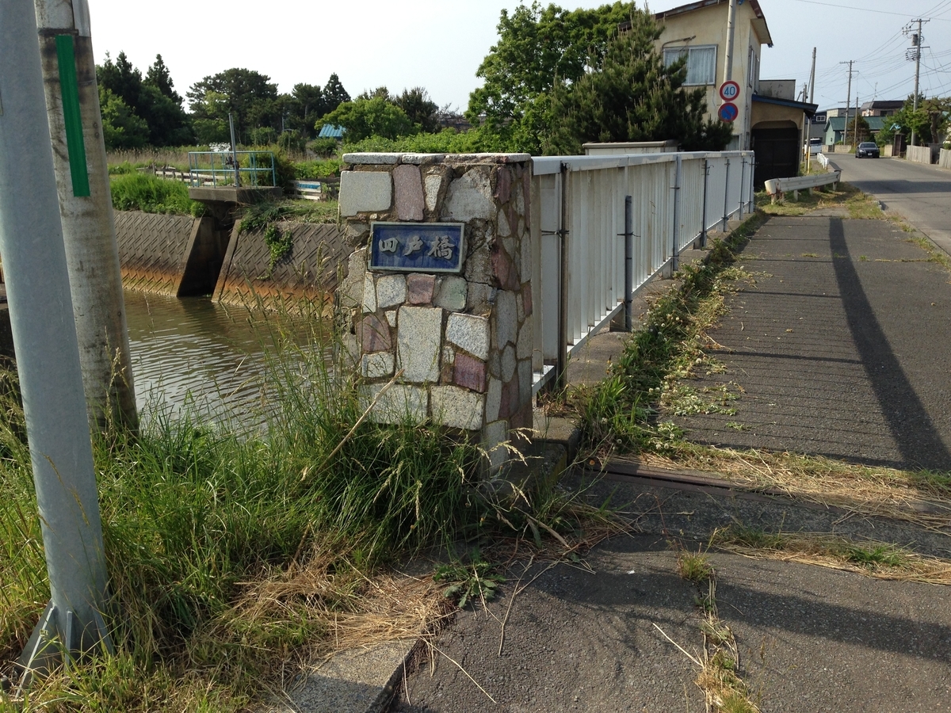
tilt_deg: -14.3
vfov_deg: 42.9
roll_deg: +1.6
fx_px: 907
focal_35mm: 33
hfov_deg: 55.4
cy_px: 356
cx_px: 476
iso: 50
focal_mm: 4.12
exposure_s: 1/1004
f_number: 2.4
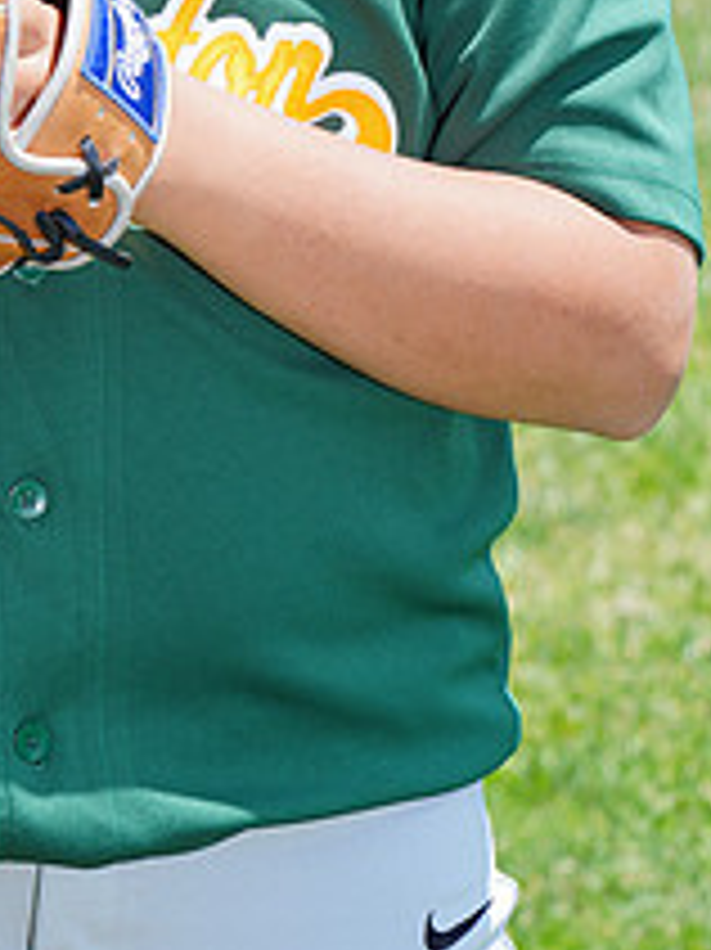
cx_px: 106
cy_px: -234
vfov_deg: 5.4
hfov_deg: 4.1
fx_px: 10006
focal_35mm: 365
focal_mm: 138
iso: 200
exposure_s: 1/200
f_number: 10
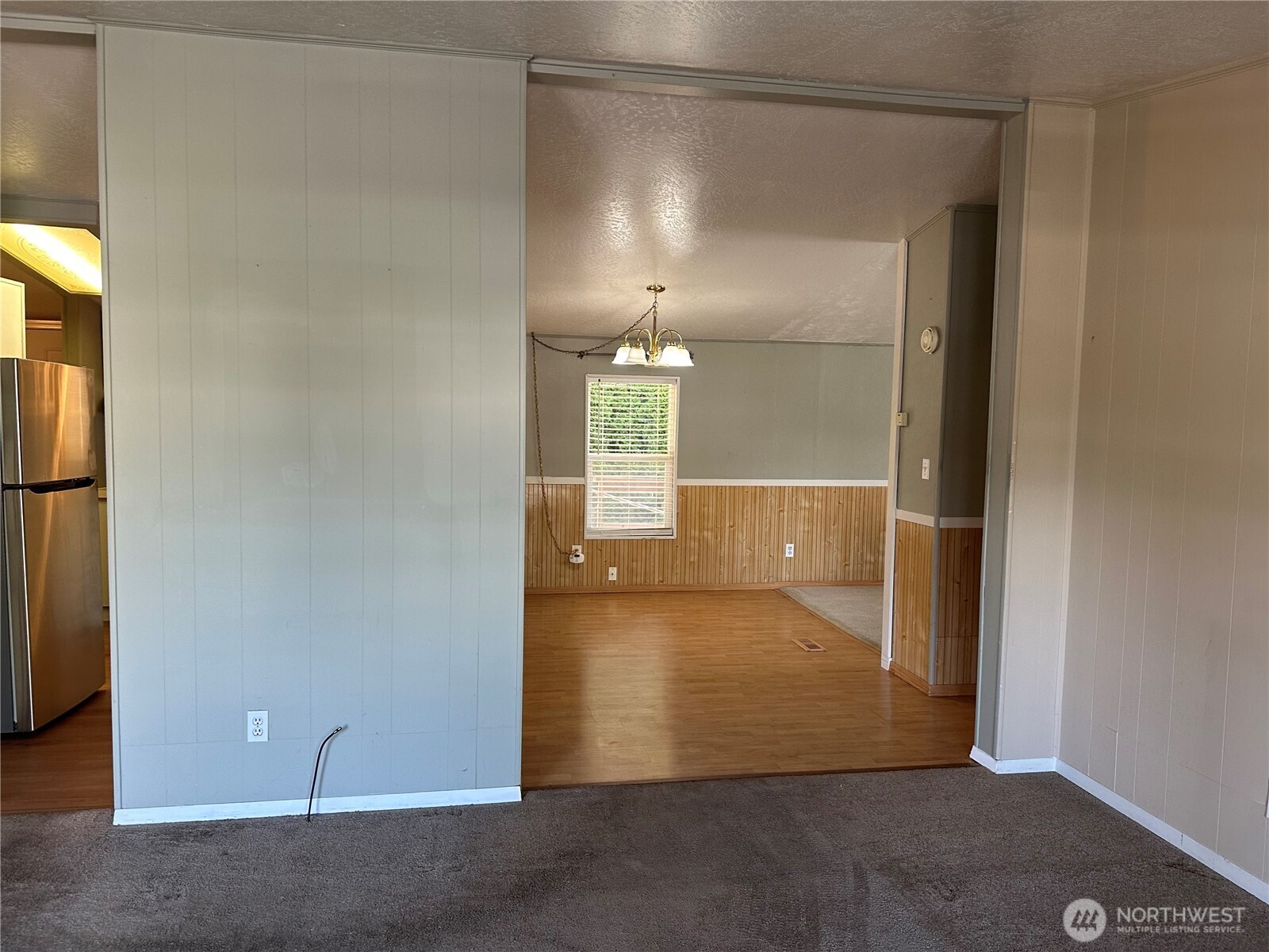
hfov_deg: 71.6
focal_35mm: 24
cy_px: 476
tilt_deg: -3.3
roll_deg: -1.3
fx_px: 880
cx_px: 634
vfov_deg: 56.8
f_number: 1.78
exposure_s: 1/120
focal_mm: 6.86
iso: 200
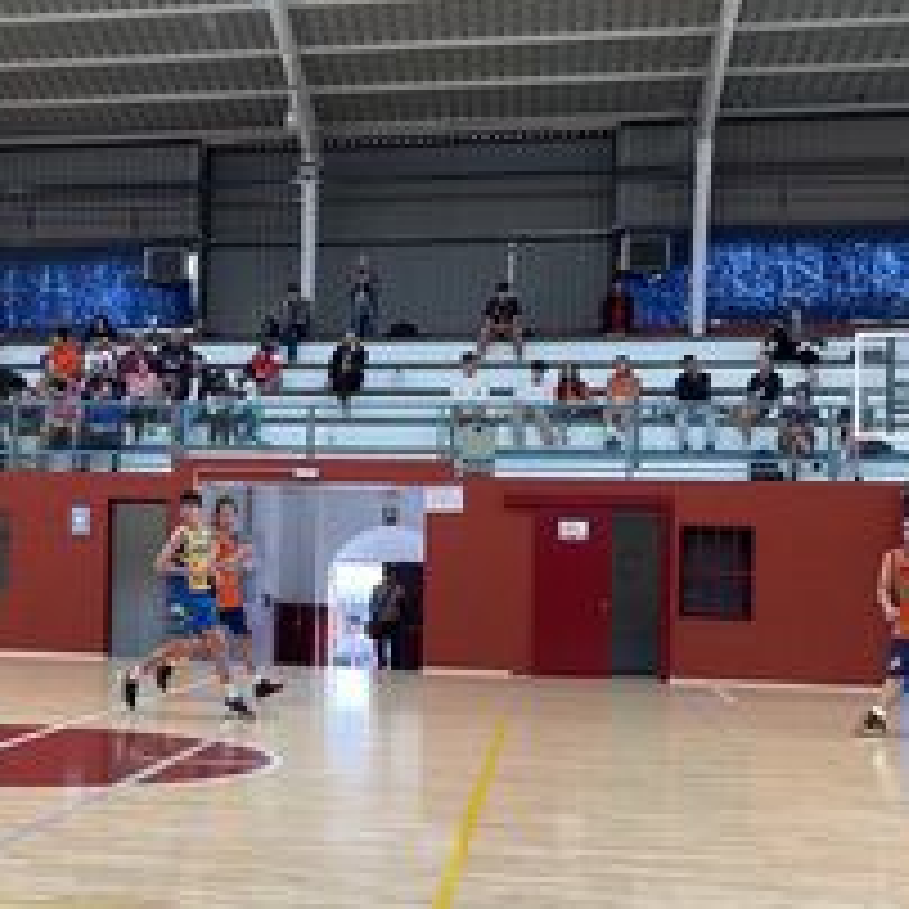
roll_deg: -1.6
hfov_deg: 28.5
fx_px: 1723
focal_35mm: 58
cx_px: 104
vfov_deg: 29.5
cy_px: 551
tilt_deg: +0.7
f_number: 1.6
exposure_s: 1/100
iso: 32
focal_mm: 4.2
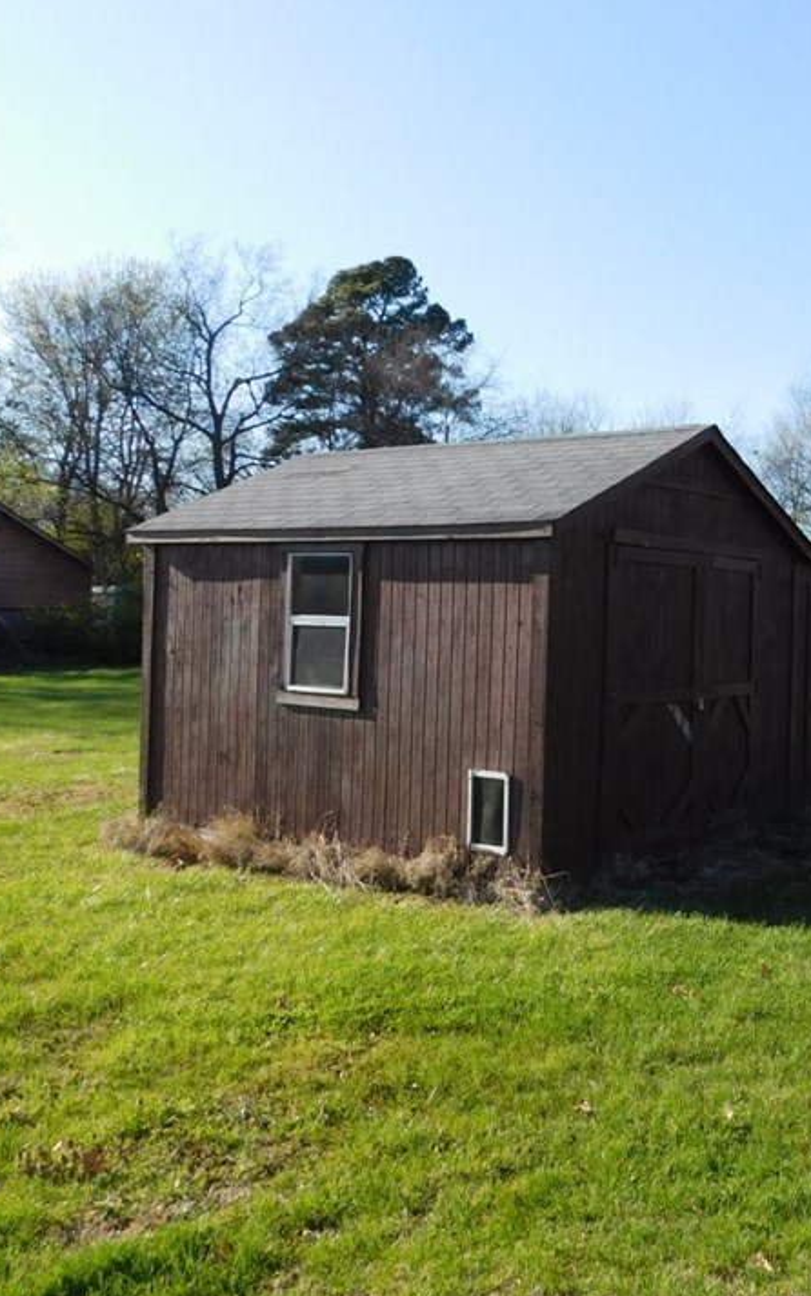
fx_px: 1237
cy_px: 605
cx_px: 704
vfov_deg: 55.3
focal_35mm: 35
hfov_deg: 34.6
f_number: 3
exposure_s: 1/1000
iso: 125
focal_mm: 4
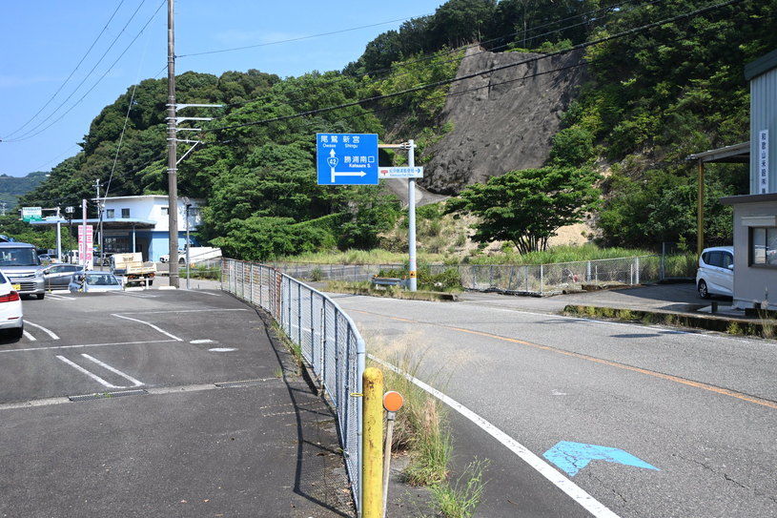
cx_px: 388
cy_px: 259
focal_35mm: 42
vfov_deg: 31.9
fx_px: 906
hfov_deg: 46.4
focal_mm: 28
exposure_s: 1/4000
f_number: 4.5
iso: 720
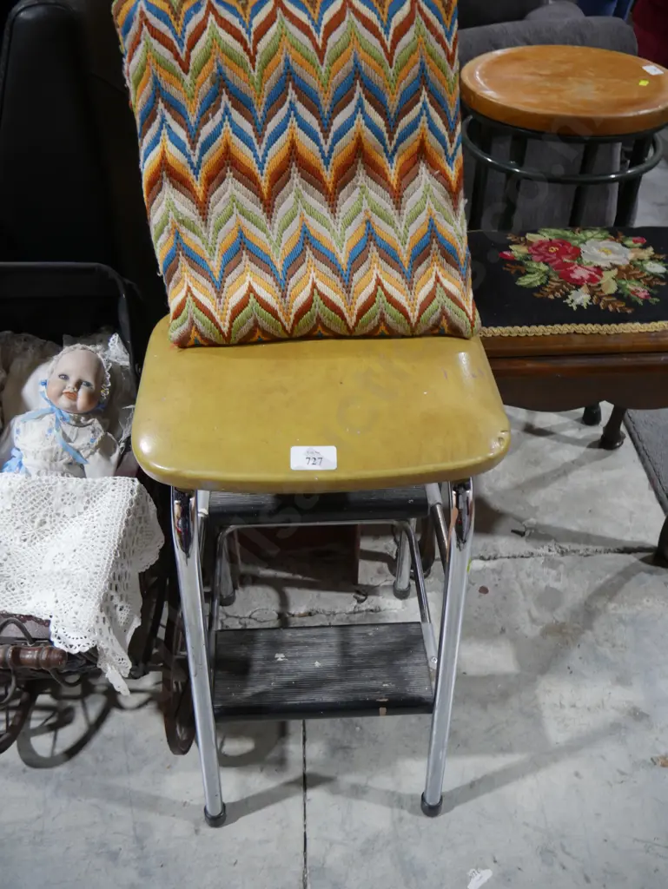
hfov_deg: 49.8
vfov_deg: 63.4
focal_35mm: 28
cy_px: 444
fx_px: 720
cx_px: 334
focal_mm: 14
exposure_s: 1/60
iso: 400
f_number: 3.5
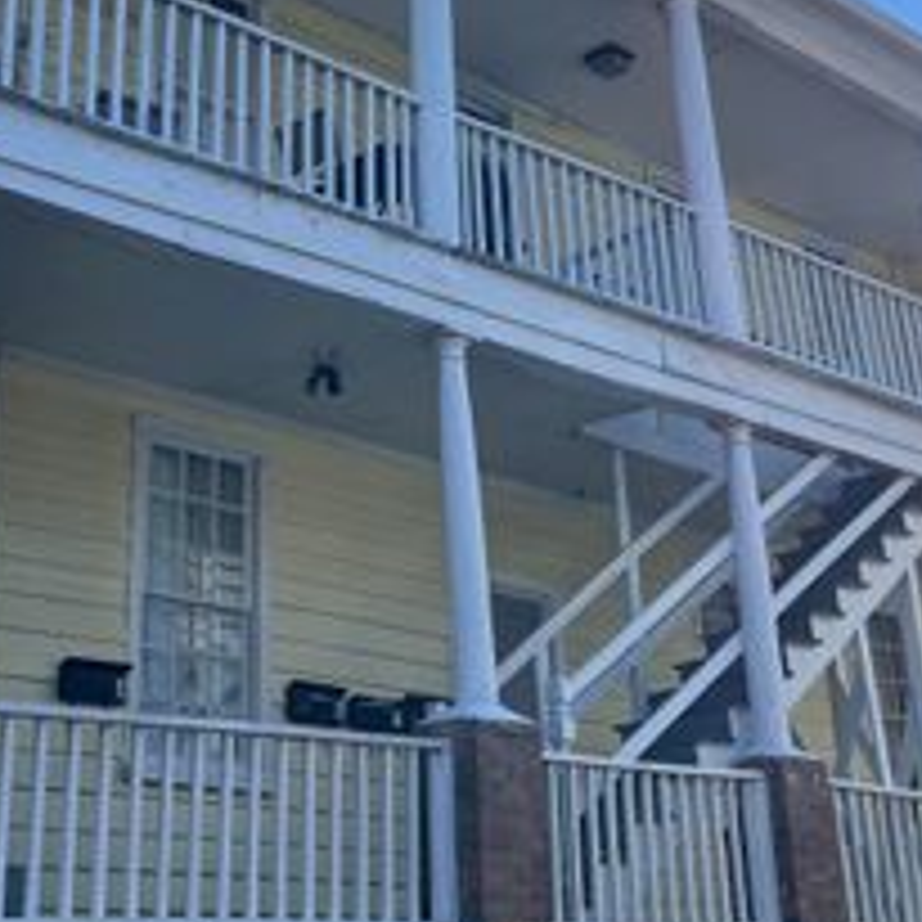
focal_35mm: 56
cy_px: 250
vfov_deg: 30.1
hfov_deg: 30.4
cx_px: 342
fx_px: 1688
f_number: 1.6
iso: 50
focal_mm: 5.1
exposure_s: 1/1890
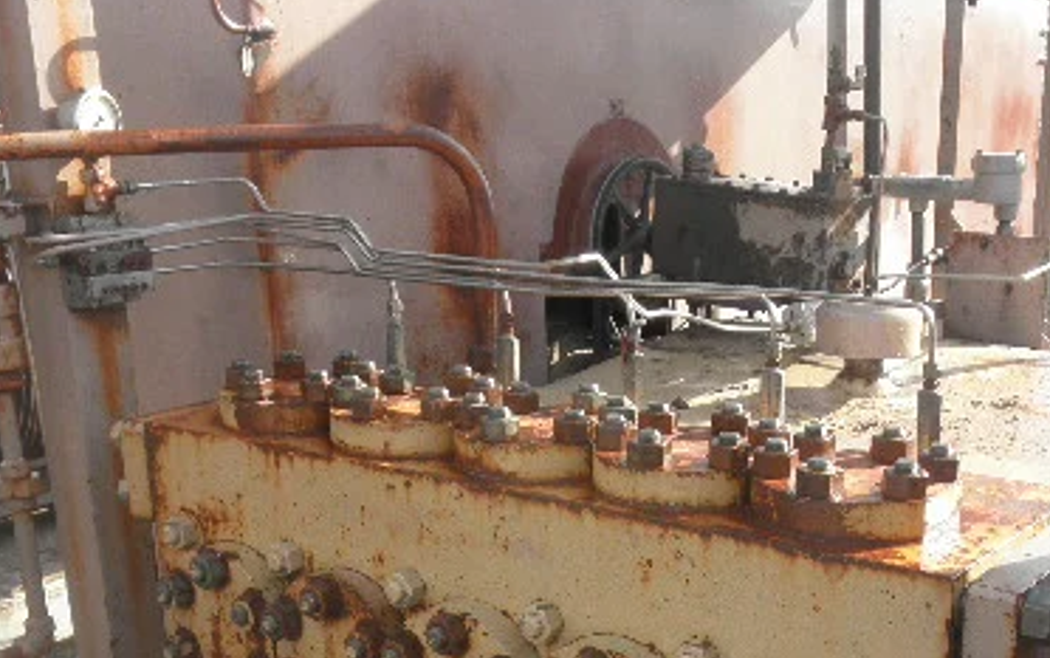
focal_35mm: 51
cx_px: 689
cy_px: 593
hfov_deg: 39.1
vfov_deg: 24.6
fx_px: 1460
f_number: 3
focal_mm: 5
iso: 64
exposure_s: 1/250
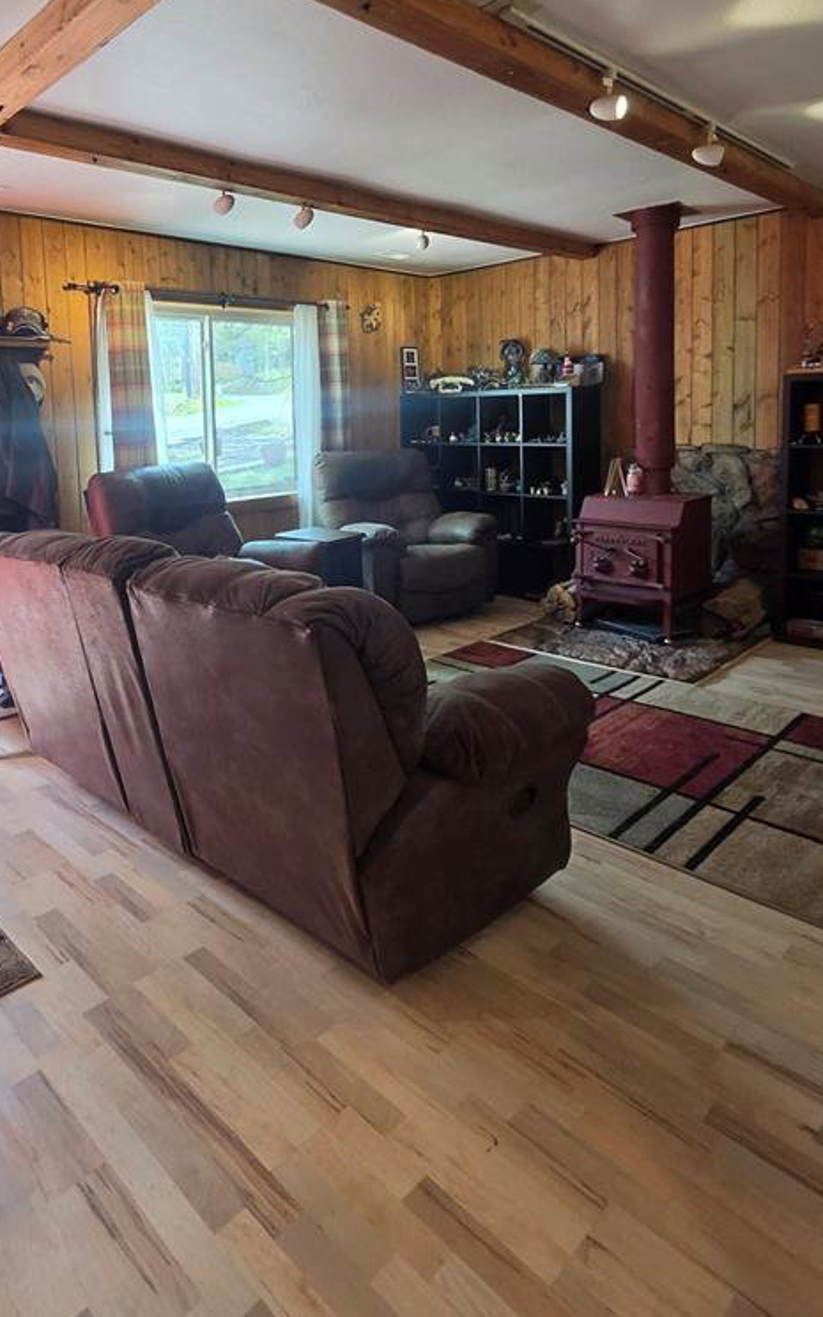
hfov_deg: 58.9
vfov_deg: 82.9
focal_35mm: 20
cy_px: 467
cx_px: 309
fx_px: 718
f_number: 2.2
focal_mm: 2.2
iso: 200
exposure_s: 1/60
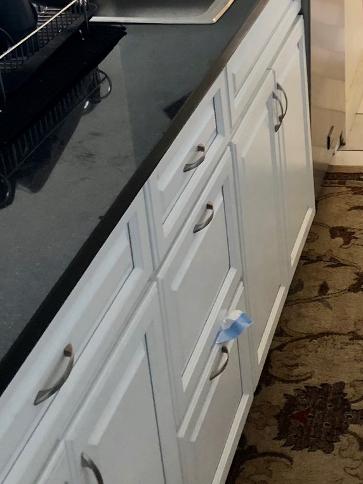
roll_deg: +0.3
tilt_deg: -22.7
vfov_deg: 25.9
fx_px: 1035
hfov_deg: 18.8
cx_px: 437
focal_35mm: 74
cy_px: 98
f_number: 1.8
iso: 50
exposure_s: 1/15
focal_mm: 4
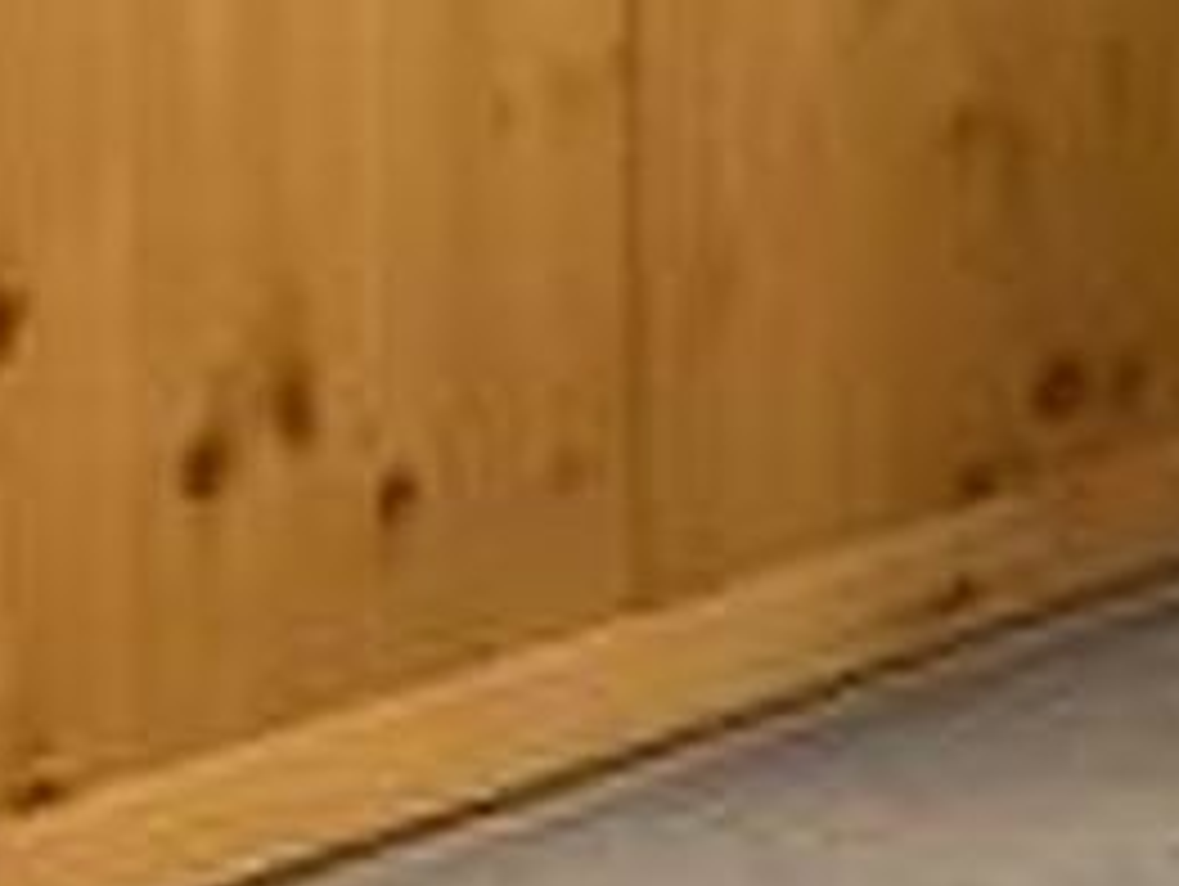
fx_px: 6920
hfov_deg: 9.1
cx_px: 2452
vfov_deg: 6.9
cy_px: -1228
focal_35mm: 203
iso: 64
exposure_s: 1/50
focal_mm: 4.25
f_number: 1.8
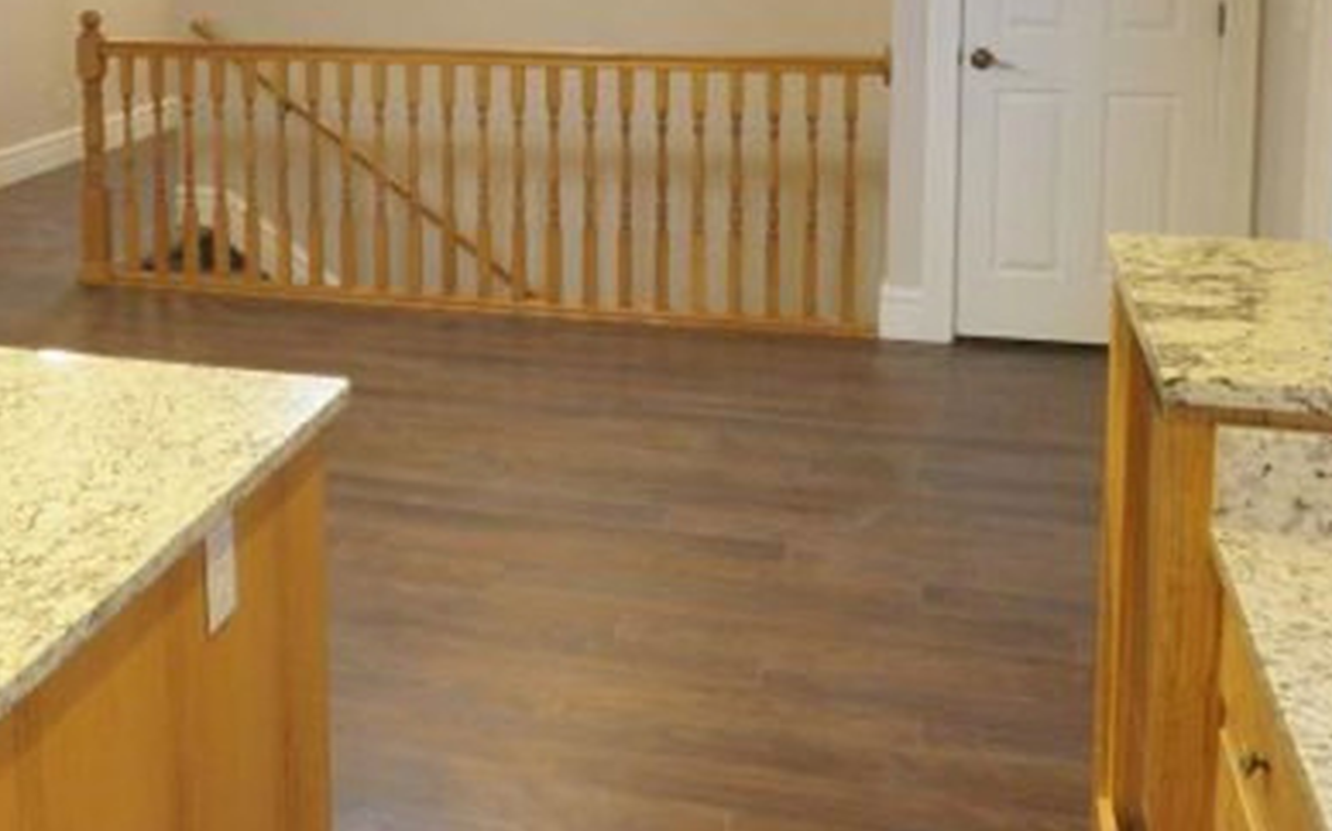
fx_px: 1778
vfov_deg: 25.4
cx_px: 285
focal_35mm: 49
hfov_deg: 39.6
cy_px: 65
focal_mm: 5
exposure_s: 1/20
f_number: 3.5
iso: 200
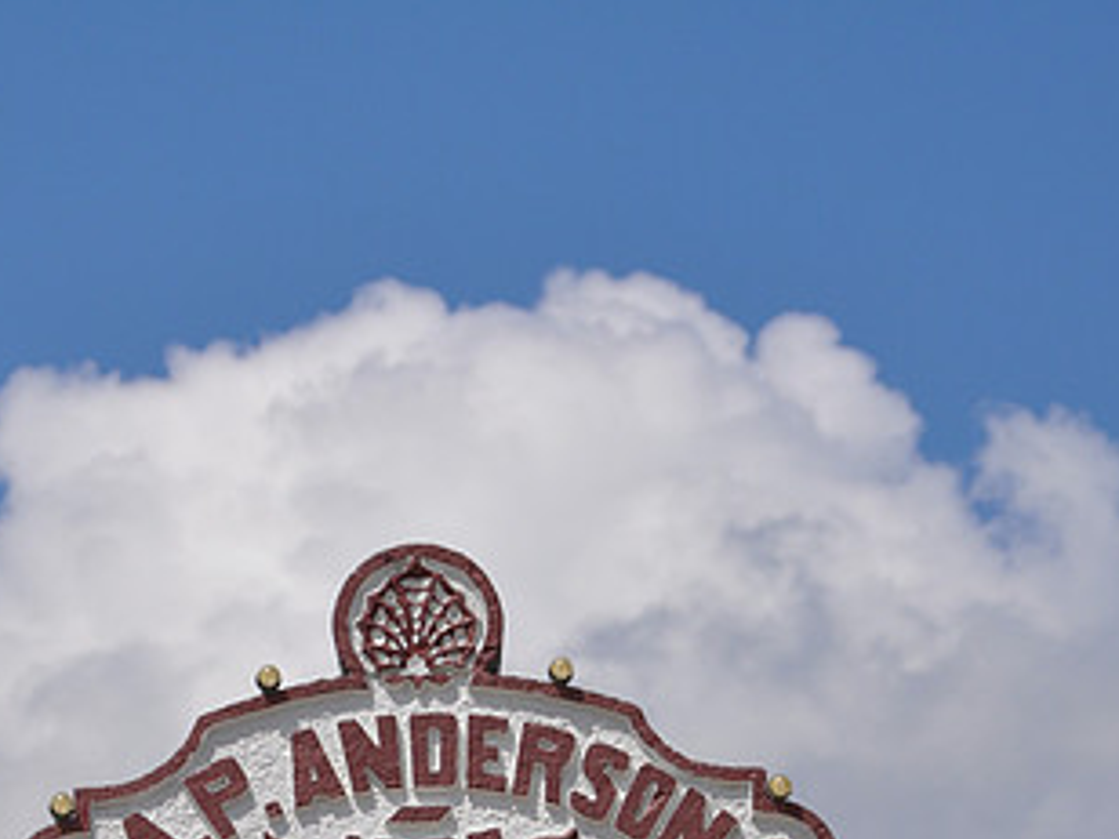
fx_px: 10538
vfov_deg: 4.6
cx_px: 505
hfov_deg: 6.1
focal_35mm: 326
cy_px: 696
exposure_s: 1/1000
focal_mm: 120
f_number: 8
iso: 200
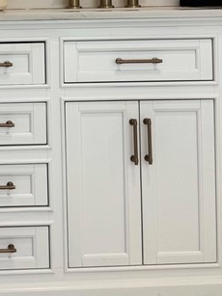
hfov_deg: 17.8
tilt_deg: -1.8
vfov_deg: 23.6
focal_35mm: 80
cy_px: 13
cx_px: -24
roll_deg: +0.9
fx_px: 685
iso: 64
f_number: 1.78
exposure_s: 1/159
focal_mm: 6.76
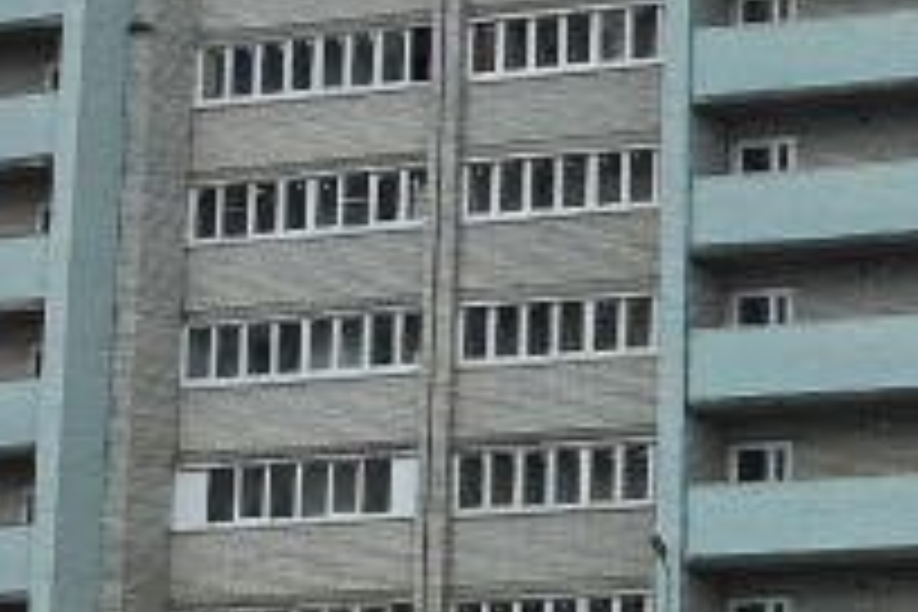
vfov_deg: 6.3
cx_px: 972
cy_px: -569
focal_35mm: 212
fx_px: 5406
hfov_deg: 9.6
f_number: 2
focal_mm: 6.98
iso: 50
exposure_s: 1/120
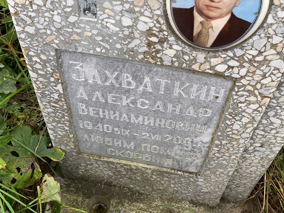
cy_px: 106
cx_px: 142
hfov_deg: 36.8
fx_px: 427
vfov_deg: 28.0
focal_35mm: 52
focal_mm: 6
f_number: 2
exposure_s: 1/251
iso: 20
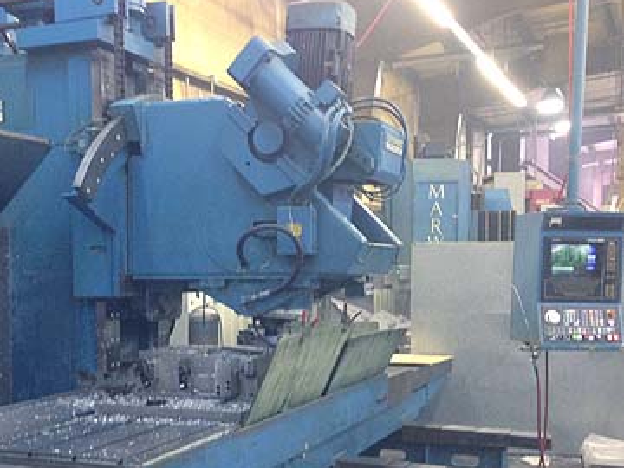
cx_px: 201
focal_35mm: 55
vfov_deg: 26.3
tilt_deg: -1.1
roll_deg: +0.8
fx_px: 991
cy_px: 340
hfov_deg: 34.6
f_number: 2.4
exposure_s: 1/20
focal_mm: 4.12
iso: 250
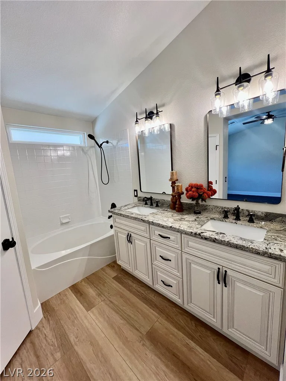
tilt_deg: -9.3
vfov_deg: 106.2
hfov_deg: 89.9
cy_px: 190
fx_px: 143
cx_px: 143
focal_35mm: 13
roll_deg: +5.2
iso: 100
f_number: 1.8
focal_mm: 1.57
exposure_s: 1/120
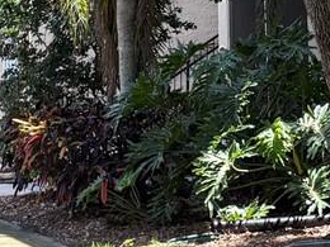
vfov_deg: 9.2
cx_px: 270
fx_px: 1525
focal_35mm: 160
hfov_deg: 12.3
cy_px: 15
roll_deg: +1.7
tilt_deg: +3.3
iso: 64
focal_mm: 5.96
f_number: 1.6
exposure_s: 1/462
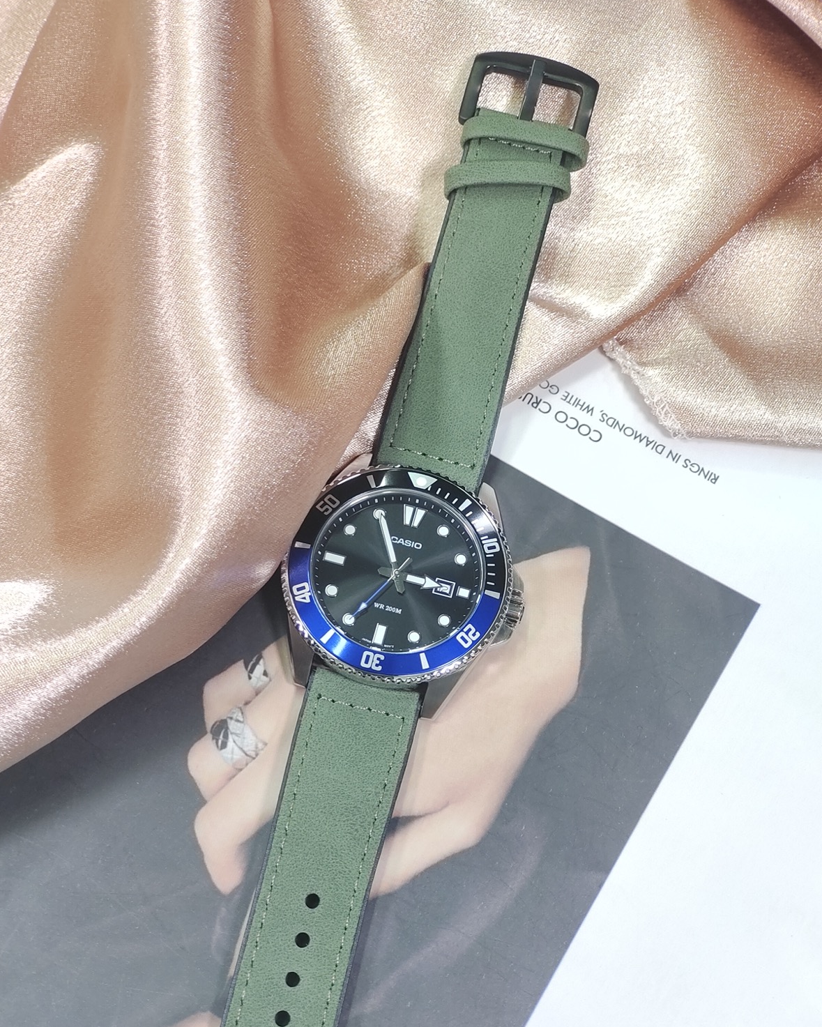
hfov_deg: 28.6
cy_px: 551
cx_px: 413
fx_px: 1611
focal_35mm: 53
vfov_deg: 35.3
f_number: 2.08
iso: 55
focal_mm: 7.55
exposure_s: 1/50
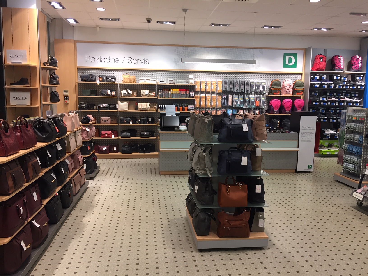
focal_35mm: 29
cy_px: 138
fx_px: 308
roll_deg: -1.6
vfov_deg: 48.2
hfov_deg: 61.7
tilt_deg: -7.5
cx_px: 184
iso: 40
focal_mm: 4.15
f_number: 2.2
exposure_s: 1/33
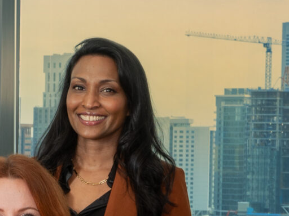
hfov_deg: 13.5
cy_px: 196
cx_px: -276
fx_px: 1060
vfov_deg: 11.6
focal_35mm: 127
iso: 200
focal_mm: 33
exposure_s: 1/30
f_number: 10
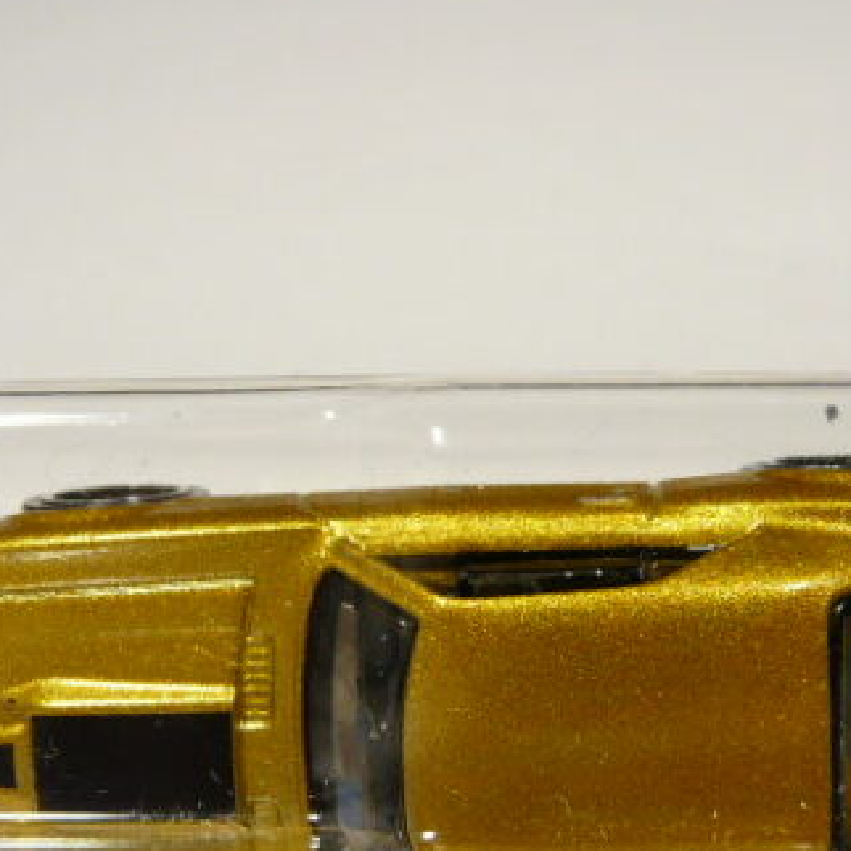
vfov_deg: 28.0
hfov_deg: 28.1
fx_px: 1697
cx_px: 521
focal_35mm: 61
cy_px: 555
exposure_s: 1/60
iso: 100
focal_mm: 4.6
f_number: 2.8
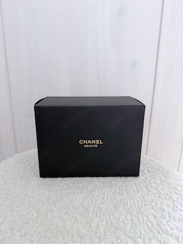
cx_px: 92
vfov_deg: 71.6
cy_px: 122
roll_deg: -1.5
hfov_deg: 56.8
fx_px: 169
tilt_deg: -17.4
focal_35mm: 24
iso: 320
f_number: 1.78
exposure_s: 1/60
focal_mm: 6.76
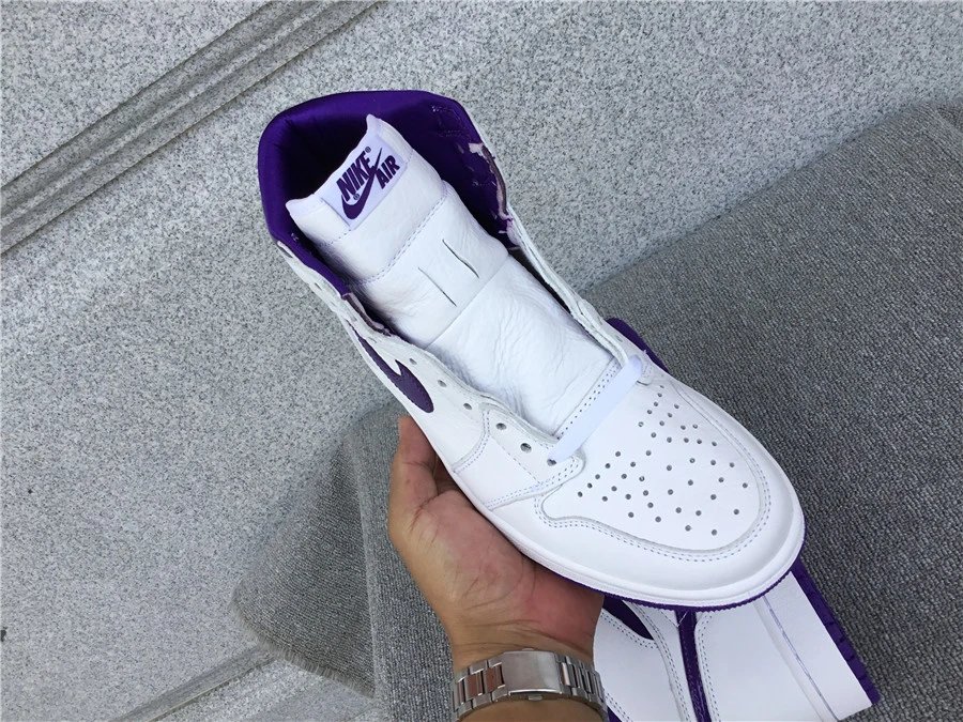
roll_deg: +39.4
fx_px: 862
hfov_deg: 58.4
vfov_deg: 45.4
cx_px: 482
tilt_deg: -40.5
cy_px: 361
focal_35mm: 31
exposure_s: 1/679
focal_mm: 3.3
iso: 25
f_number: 2.4
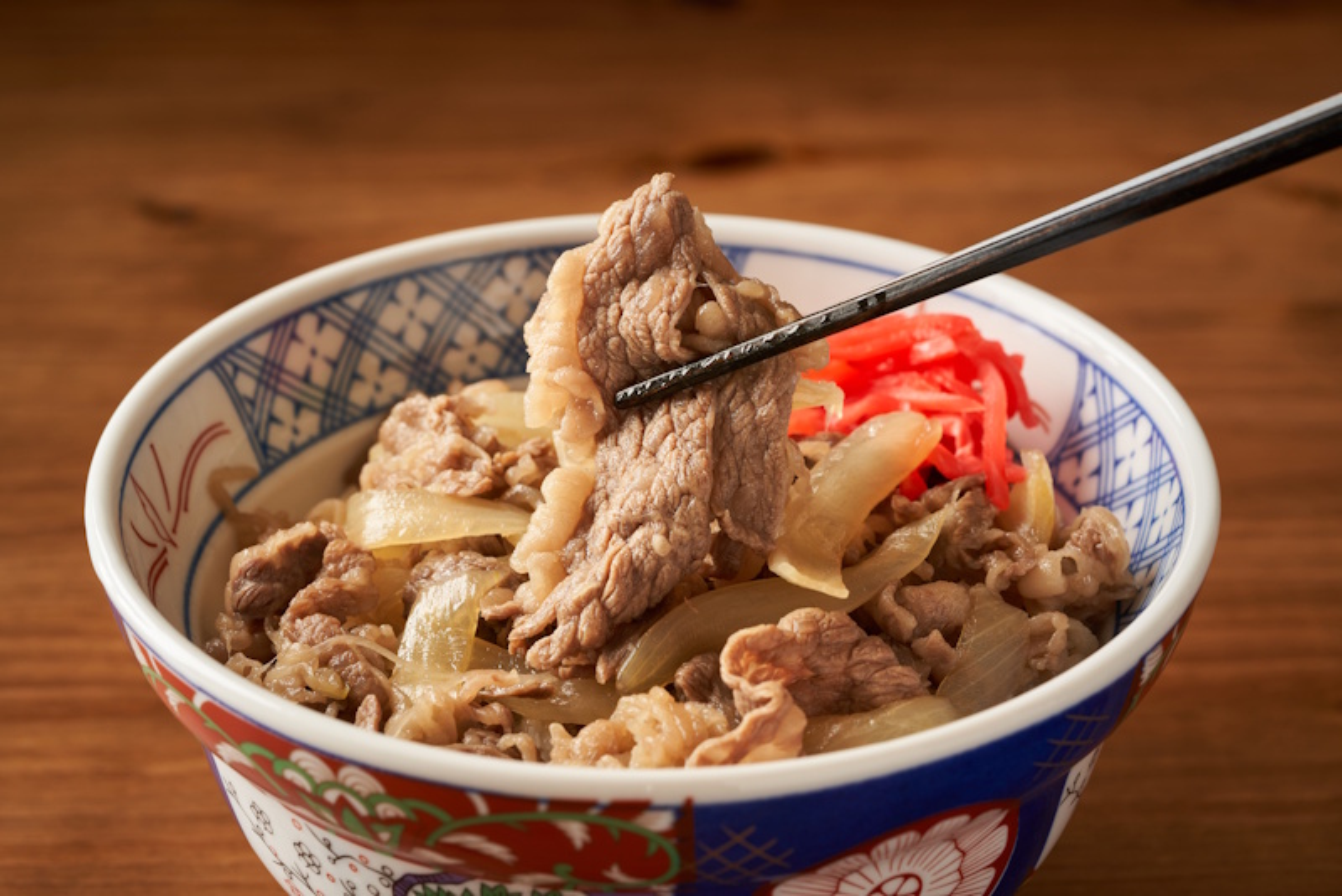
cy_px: 448
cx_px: 671
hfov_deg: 22.6
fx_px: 3356
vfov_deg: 15.2
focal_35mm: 90
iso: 100
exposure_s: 1/125
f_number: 9
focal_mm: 90
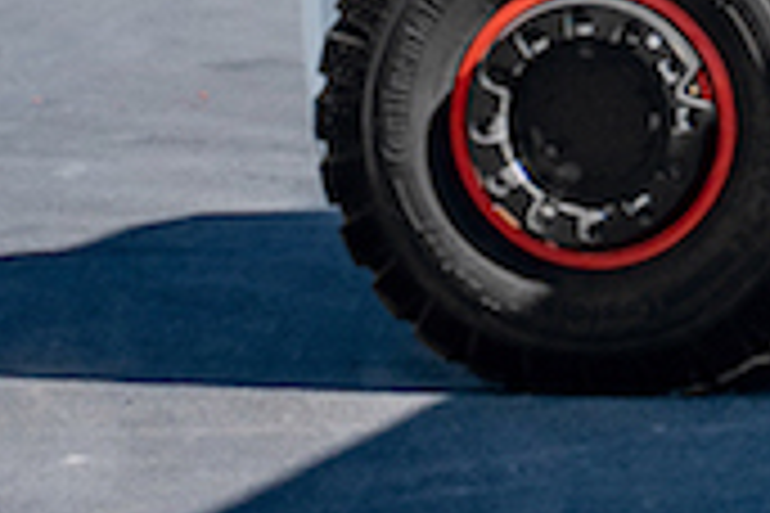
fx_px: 9581
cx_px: 2889
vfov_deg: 3.0
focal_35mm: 448
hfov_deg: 4.3
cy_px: -742
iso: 400
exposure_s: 1/1600
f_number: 7.1
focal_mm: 58
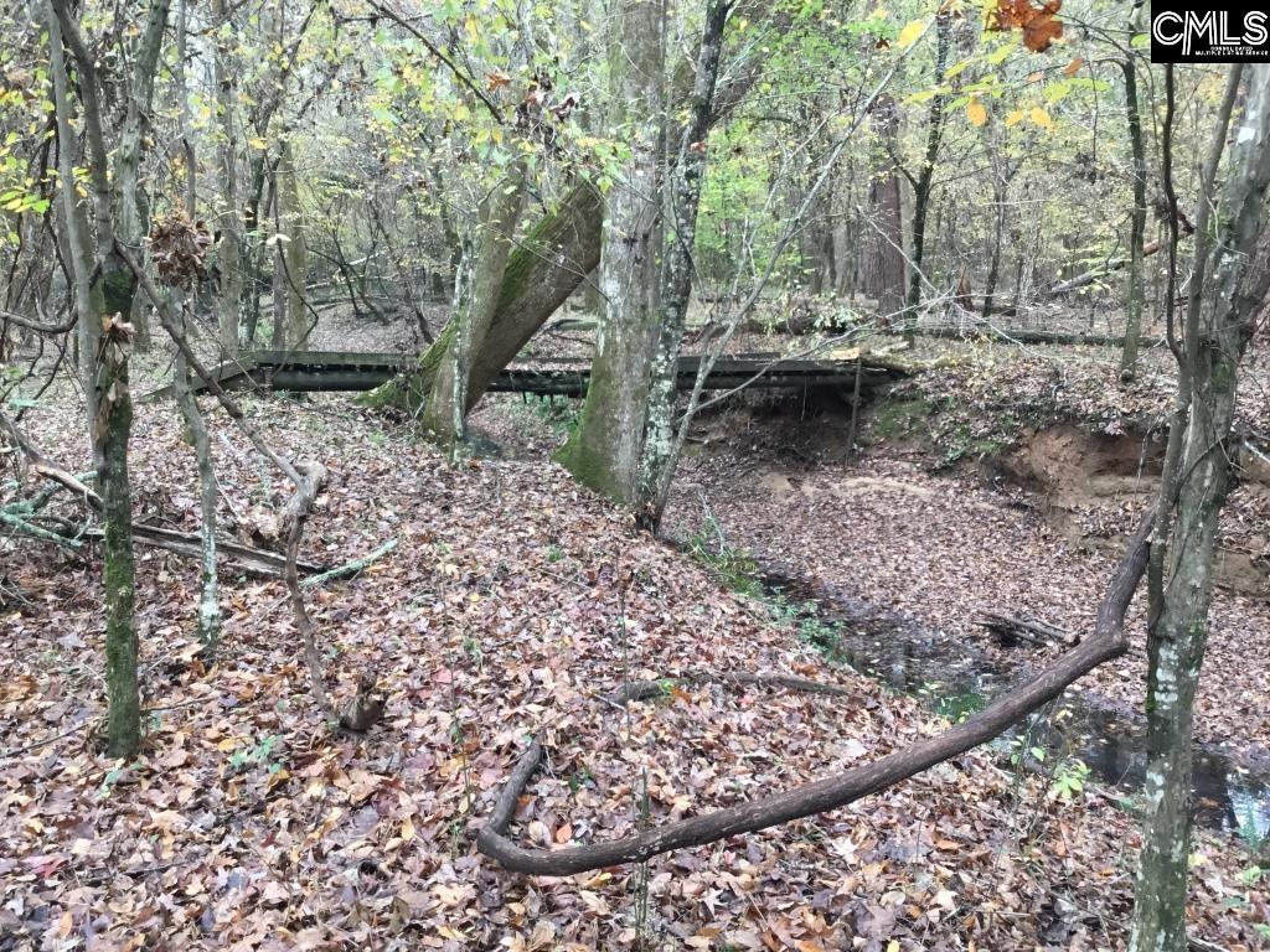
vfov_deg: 45.4
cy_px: 476
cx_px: 635
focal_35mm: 31
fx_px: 1137
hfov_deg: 58.4
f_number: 2.4
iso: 25
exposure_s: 1/30
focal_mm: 3.3
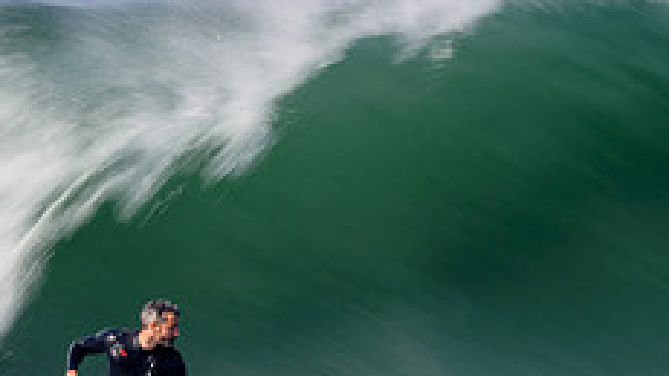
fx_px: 30763
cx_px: 107
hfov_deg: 1.2
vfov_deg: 0.7
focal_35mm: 1734
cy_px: 554
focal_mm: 440
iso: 100
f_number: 18
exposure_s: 1/20
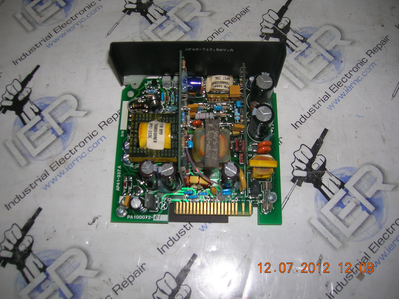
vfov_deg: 41.7
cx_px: 200
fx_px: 392
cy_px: 150
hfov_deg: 54.0
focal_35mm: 34
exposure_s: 1/60.1
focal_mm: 5.7
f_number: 2.9
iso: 50
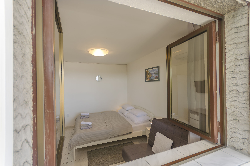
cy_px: 83
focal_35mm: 15
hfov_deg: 100.5
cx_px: 125
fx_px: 104
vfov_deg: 77.1
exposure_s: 1/80
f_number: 4.5
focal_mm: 10
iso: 200
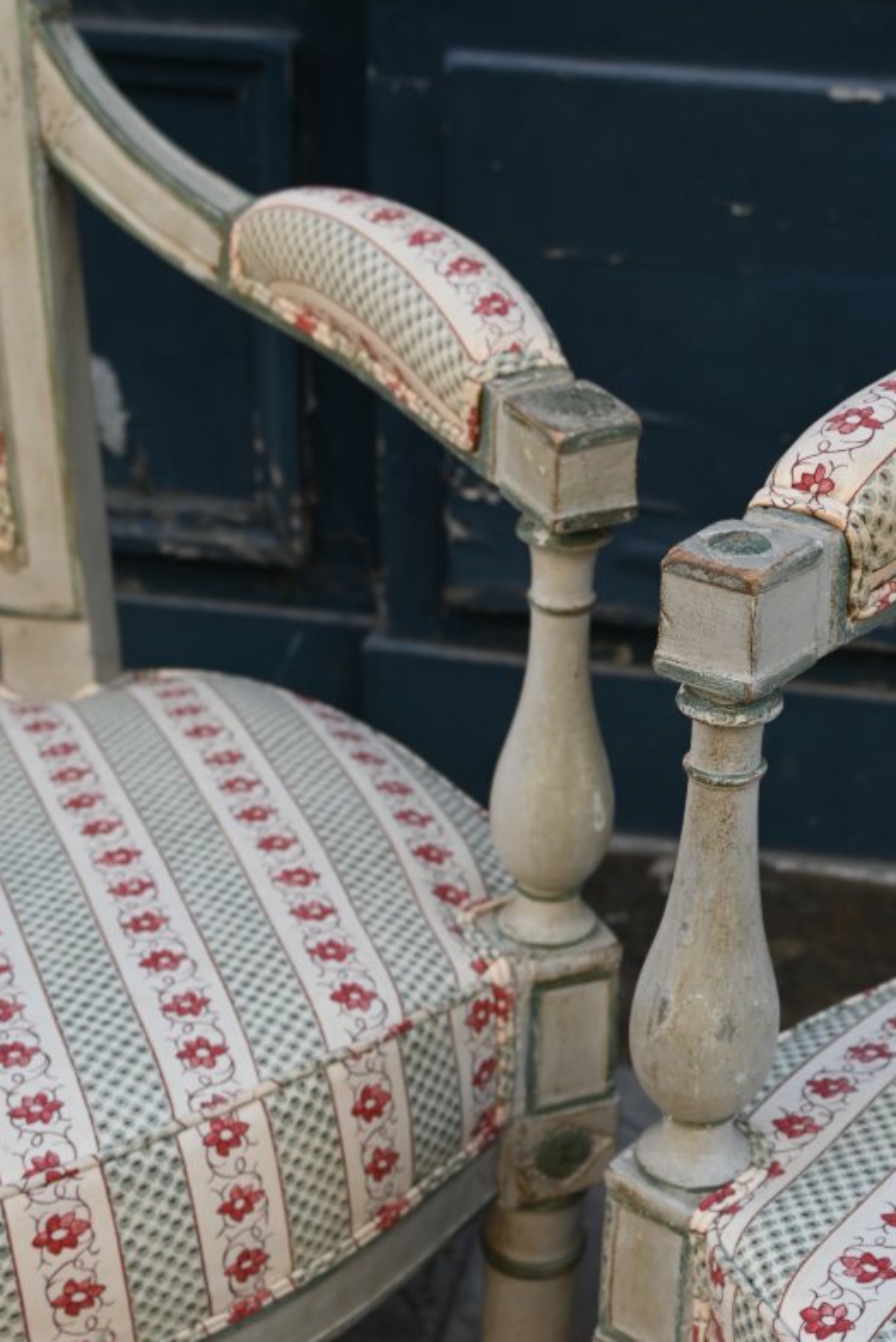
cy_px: 985
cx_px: 634
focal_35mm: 56
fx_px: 2094
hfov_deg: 24.0
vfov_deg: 34.9
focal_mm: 24.5
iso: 200
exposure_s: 1/250
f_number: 5
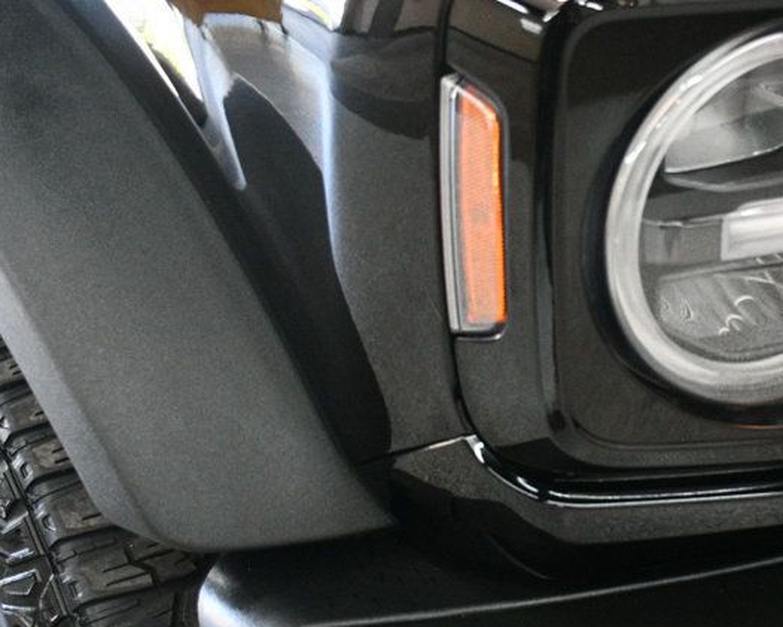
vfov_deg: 21.0
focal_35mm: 73
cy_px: 270
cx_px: 668
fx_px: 1692
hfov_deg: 25.4
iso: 3200
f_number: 4
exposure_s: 1/100
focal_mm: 27
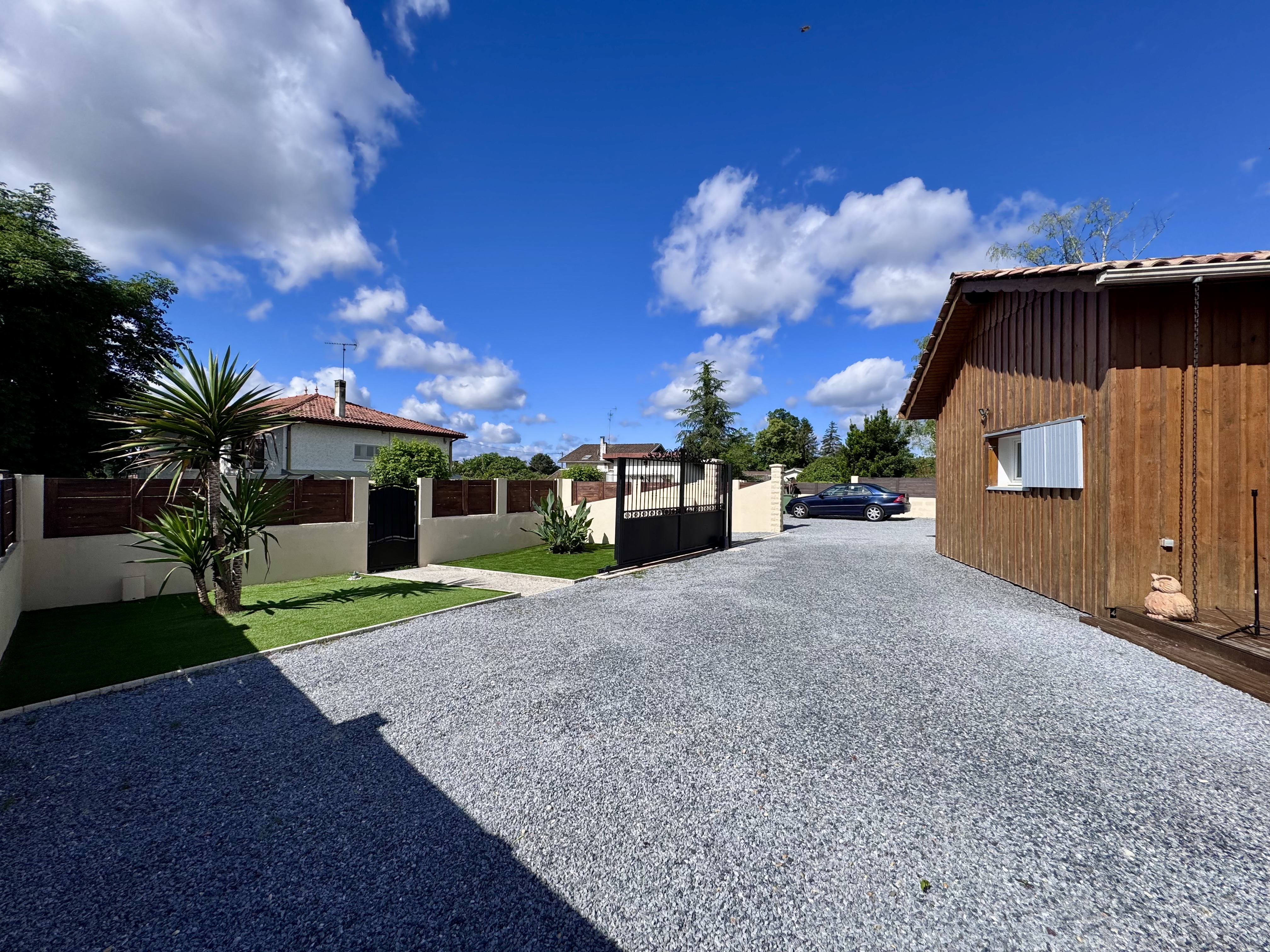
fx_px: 514
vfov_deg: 85.7
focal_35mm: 14
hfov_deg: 102.1
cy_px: 476
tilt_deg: +0.8
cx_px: 635
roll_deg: -0.6
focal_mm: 2.22
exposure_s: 1/2985
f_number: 2.2
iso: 50
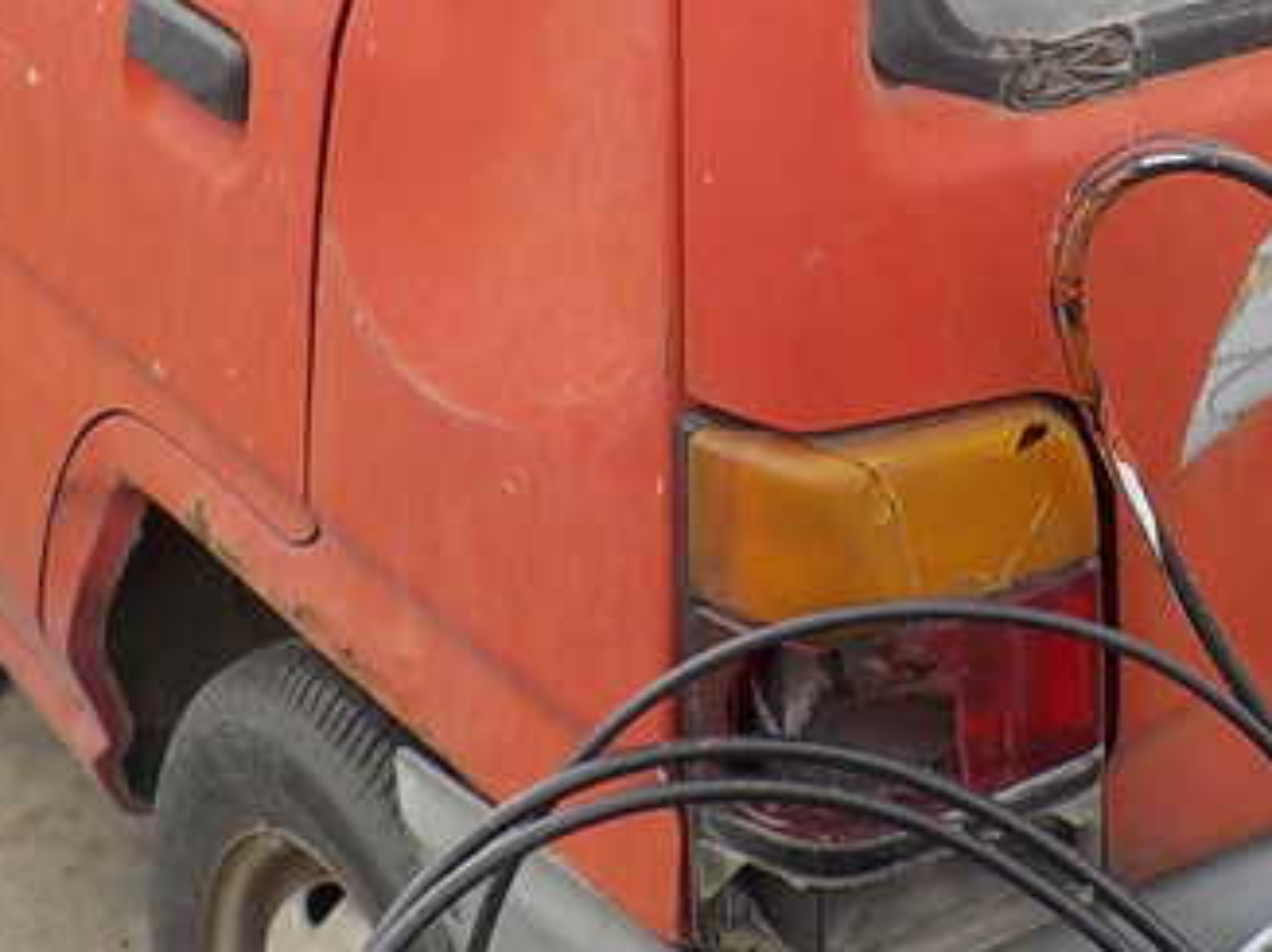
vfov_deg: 15.4
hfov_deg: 20.8
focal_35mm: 94
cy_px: -35
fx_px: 3453
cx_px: 782
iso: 125
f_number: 3.3
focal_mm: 4.1
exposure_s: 1/400
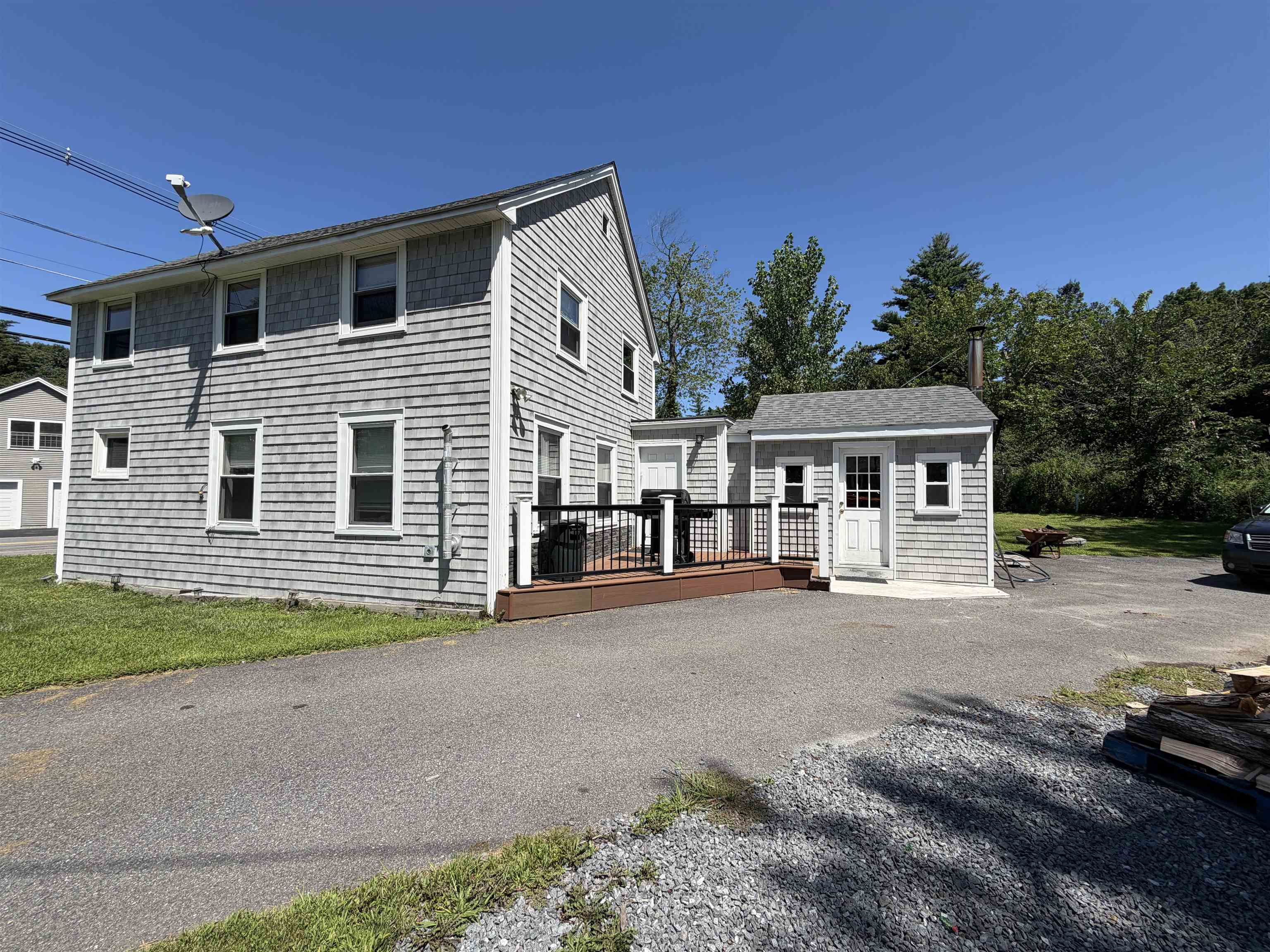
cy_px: 476
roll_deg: +0.1
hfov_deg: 102.1
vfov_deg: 85.7
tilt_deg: +2.1
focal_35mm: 14
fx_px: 514
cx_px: 635
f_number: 2.2
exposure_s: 1/928
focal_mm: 2.22
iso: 20
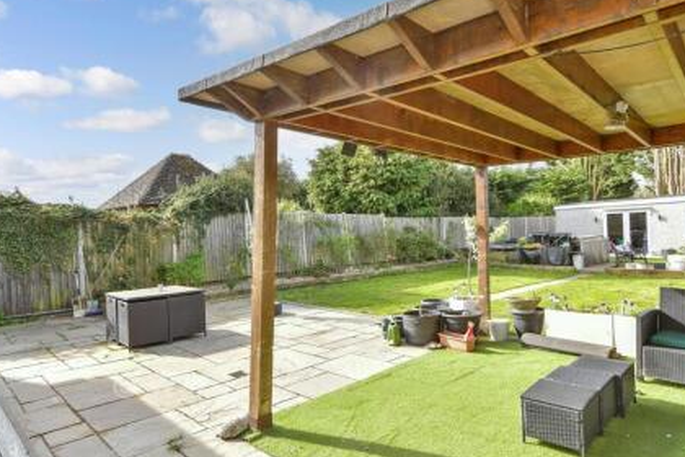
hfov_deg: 93.1
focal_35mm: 17
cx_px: 365
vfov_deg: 70.3
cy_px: 208
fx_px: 323
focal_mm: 10
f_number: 8
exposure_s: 1/60
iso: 160
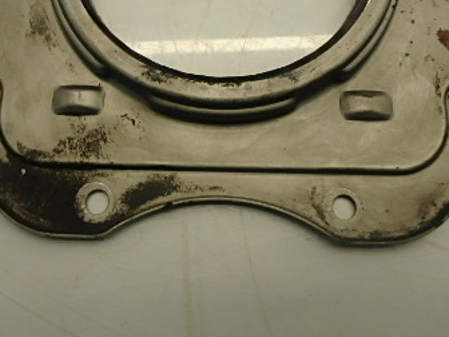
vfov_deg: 33.9
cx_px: 210
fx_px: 519
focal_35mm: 40
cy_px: 31
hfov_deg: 46.8
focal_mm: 3.7
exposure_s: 1/80
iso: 125
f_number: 3.5
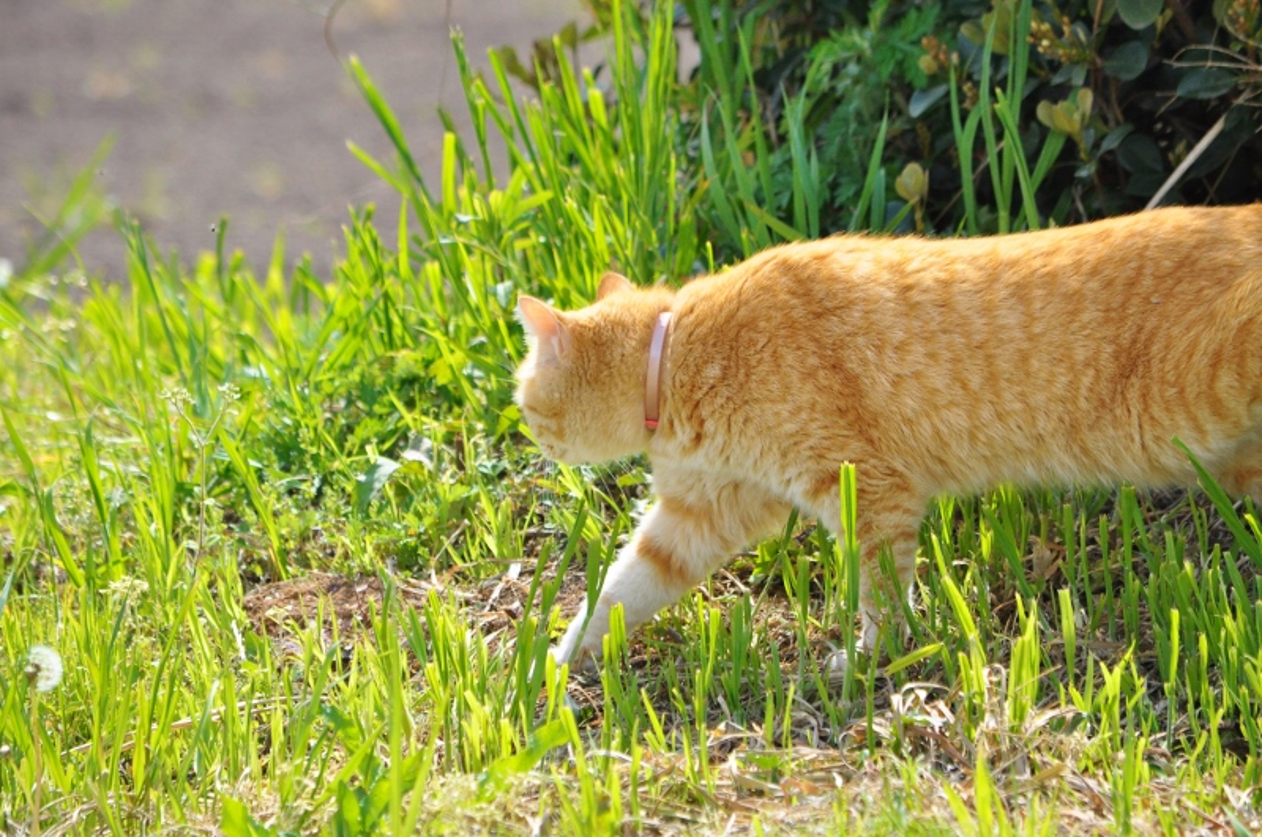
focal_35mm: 330
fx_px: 11552
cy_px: 418
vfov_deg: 4.2
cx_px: 631
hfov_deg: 6.3
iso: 1000
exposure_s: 1/2000
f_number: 6.3
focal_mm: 220
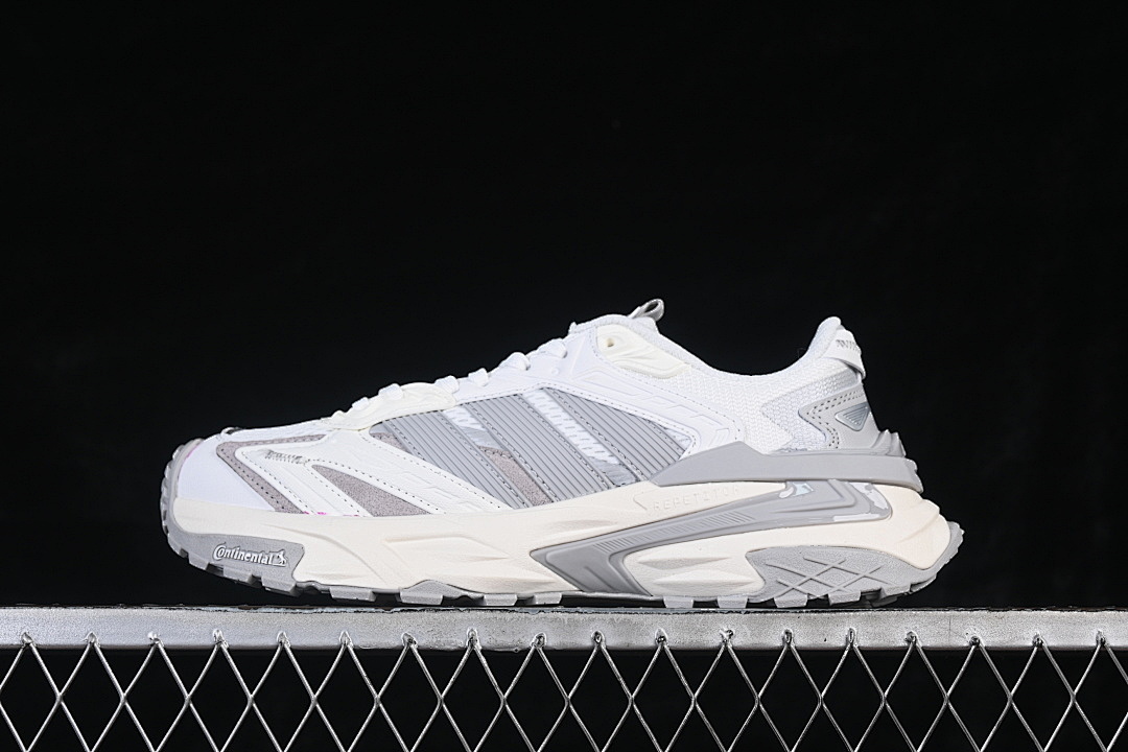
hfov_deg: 27.0
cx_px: 564
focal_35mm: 75
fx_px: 2350
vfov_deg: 18.2
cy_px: 376
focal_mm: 50
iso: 160
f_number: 8
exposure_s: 1/80
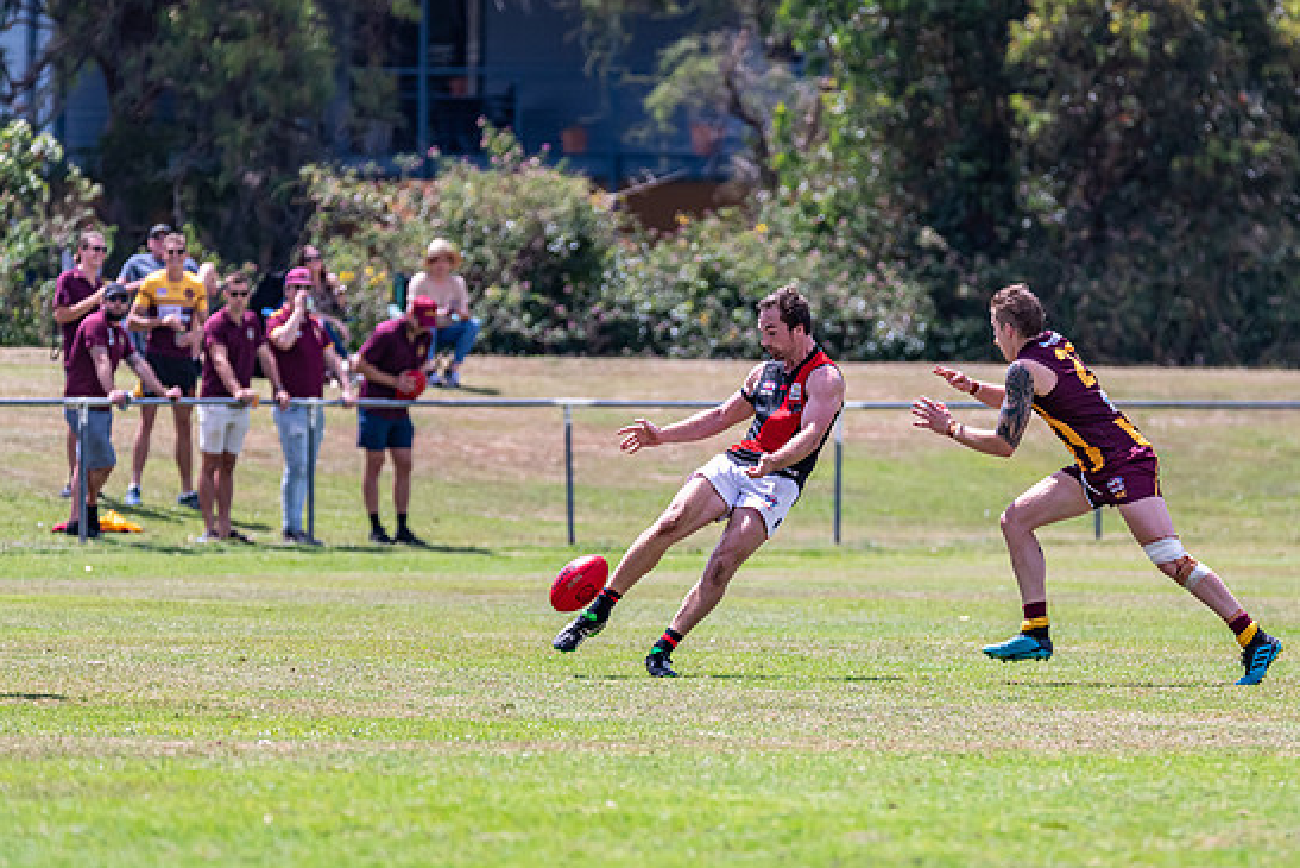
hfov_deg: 4.4
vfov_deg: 2.9
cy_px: 488
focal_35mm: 470
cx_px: 837
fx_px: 16976
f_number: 6.3
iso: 800
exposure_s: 1/2500
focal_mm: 360
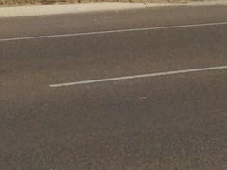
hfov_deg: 14.8
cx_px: 340
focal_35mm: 124
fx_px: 813
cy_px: -130
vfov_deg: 11.2
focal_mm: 4.1
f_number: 3.3
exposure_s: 1/1000
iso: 125
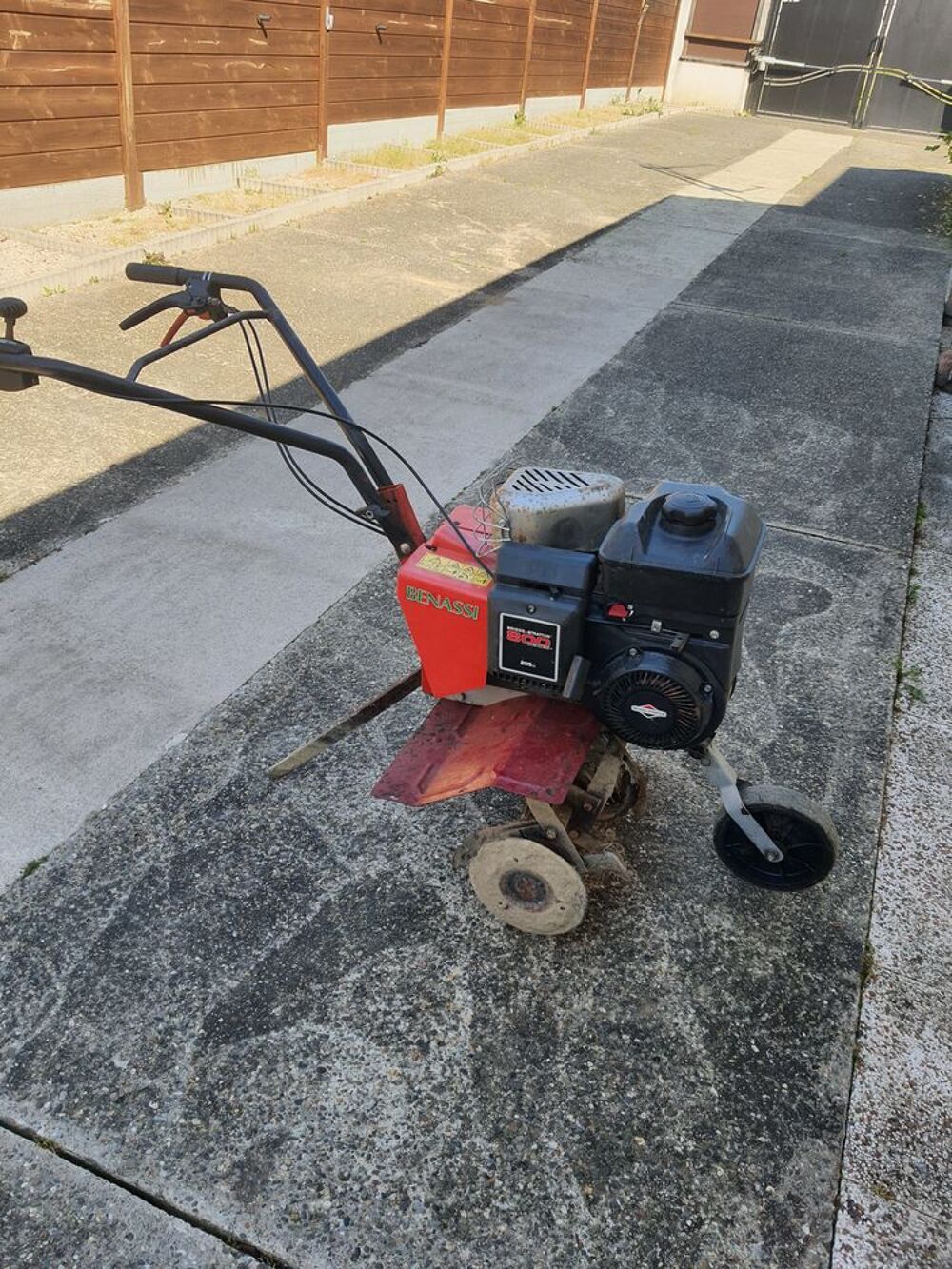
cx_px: 476
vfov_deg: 67.3
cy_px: 634
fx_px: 953
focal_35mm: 26
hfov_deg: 53.1
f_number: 1.7
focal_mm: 4.32
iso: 50
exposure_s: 1/884
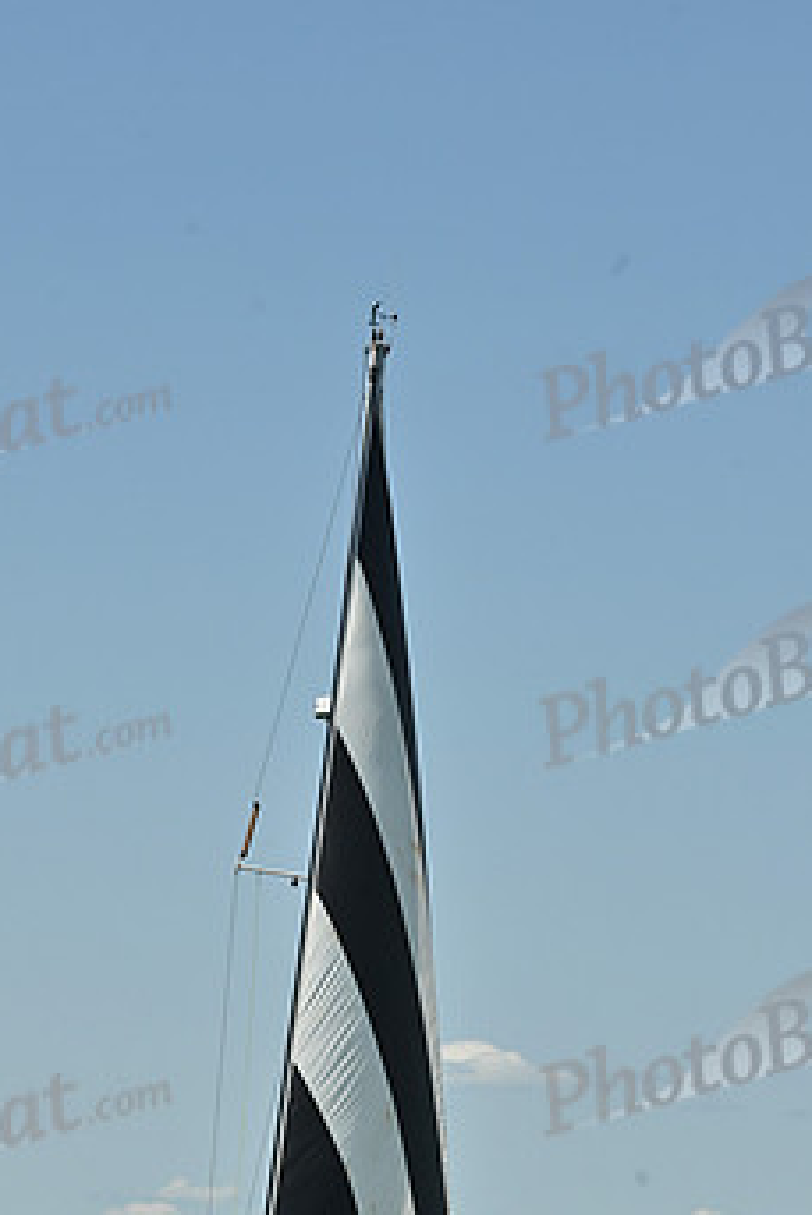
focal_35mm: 196
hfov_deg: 7.0
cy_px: 910
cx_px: 356
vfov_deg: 10.5
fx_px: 6624
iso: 320
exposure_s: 1/1000
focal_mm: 116
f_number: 11
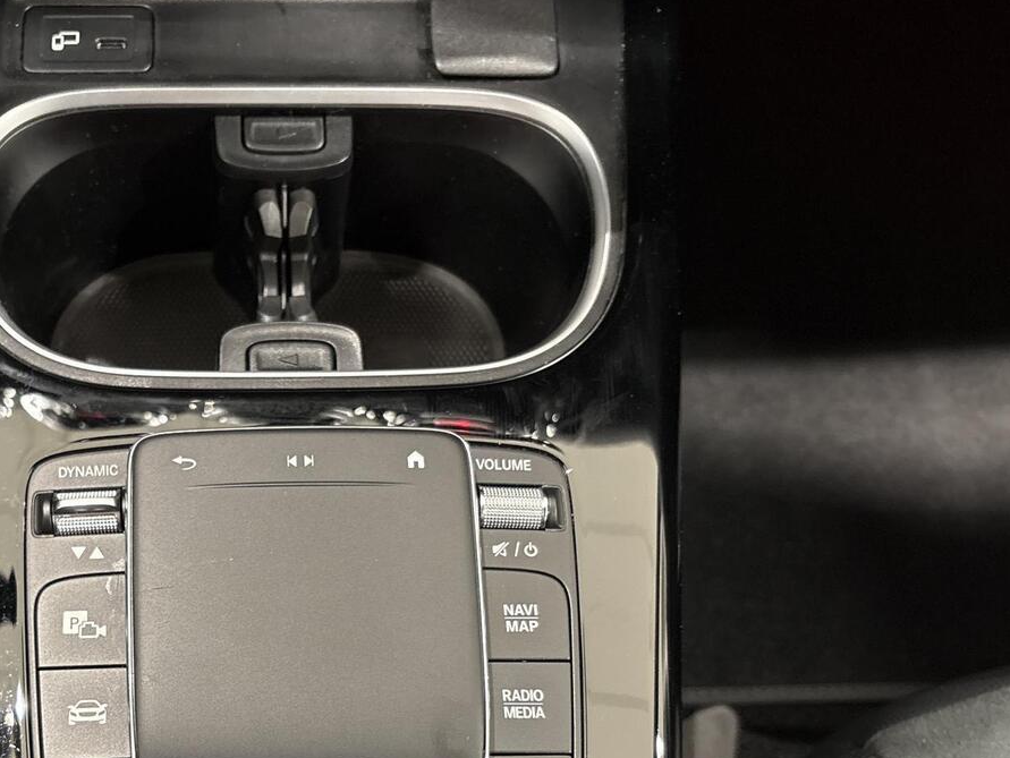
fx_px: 1226
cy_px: 606
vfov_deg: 33.4
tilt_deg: -73.0
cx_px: 270
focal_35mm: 42
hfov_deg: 43.5
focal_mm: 5.96
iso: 640
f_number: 1.6
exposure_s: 1/33
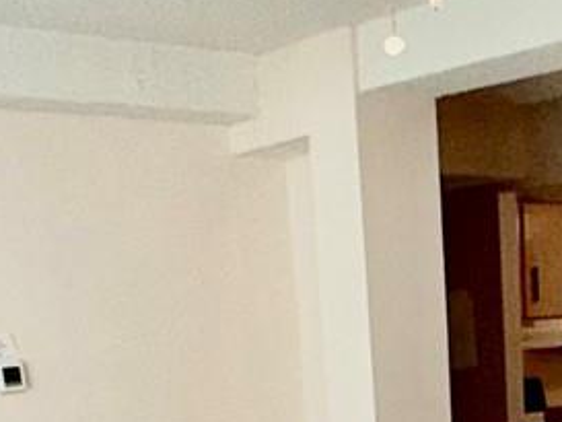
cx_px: 451
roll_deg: +2.8
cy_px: 729
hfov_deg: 23.5
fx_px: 1332
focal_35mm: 82
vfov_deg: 15.7
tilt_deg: -20.2
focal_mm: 2.22
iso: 50
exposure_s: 1/120
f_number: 2.2
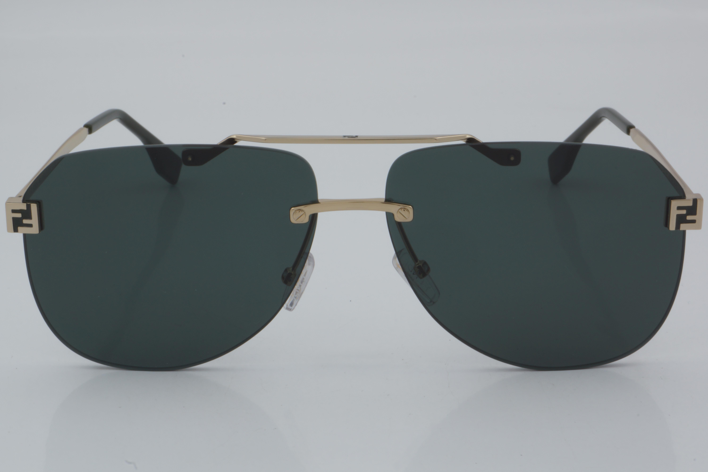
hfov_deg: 24.6
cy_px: 236
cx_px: 354
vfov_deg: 16.6
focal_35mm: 82
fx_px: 1622
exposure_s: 1/4
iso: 100
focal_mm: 55
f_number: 32
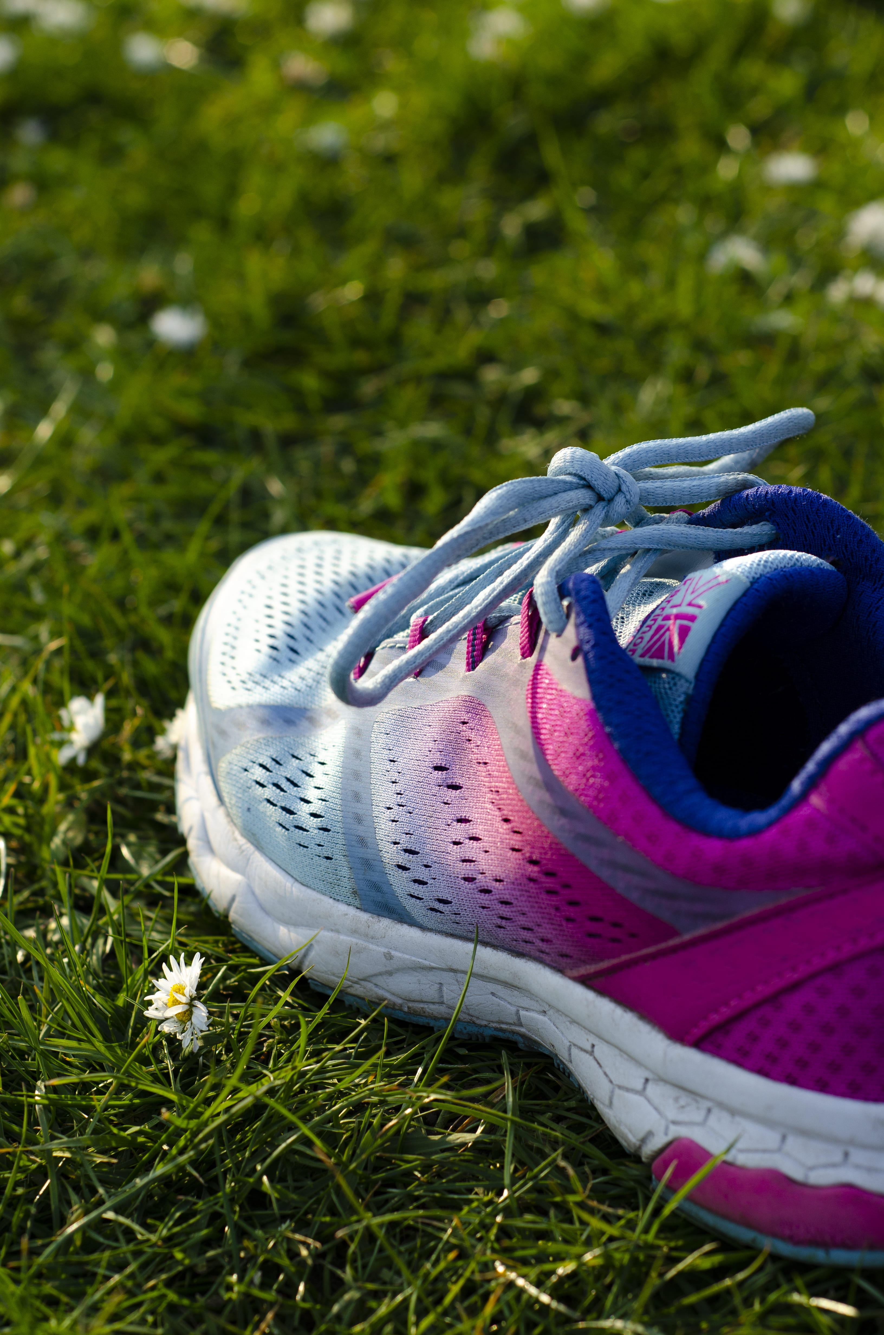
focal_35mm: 75
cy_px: 668
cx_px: 442
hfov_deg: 18.1
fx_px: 2775
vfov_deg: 27.0
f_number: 4.5
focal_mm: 50
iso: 100
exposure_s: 1/400
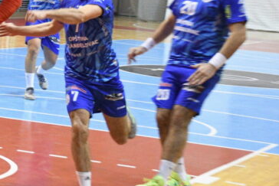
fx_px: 1458
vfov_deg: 7.3
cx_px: -104
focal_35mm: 188
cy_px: 21
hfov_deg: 10.6
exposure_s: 1/200
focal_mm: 38
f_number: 4.5
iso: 4000
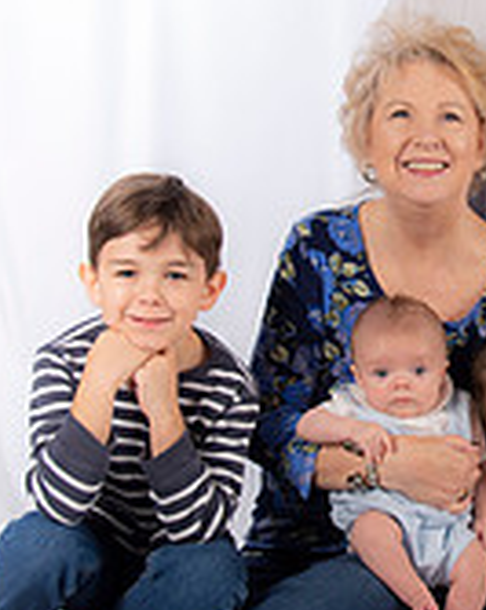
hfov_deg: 17.5
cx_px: 466
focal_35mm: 86
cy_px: 259
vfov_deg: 22.2
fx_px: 1551
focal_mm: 34
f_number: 5.6
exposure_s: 1/200
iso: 100
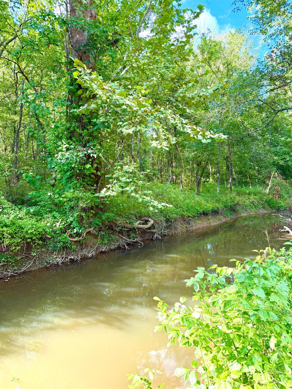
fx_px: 270
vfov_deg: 71.6
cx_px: 146
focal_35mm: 24
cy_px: 194
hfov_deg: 56.8
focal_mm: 6.76
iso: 100
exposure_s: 1/501
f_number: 1.78
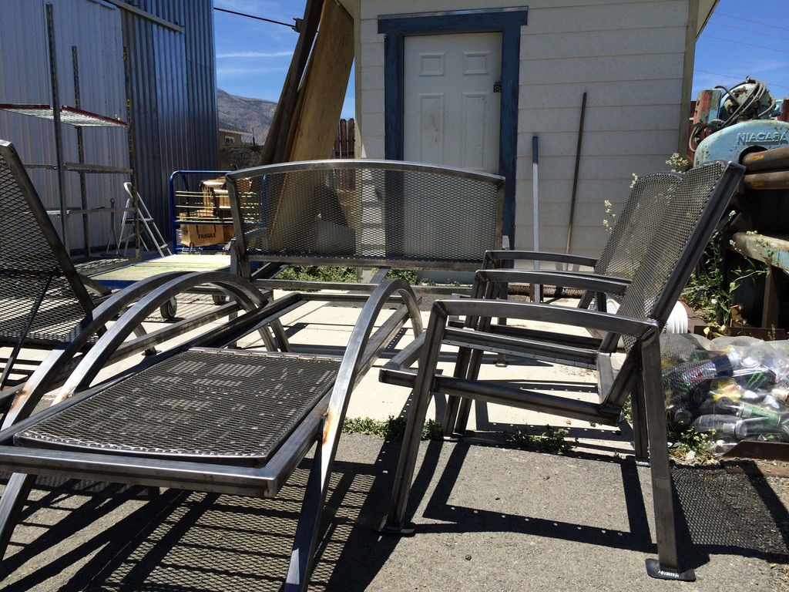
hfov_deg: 60.0
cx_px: 394
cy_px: 296
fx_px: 684
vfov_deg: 46.8
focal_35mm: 30
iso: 40
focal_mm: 4.12
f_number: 2.2
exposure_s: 1/2933
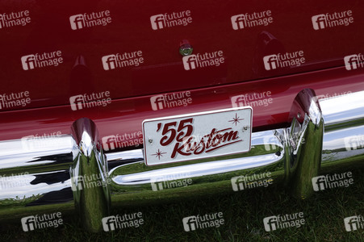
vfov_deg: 21.2
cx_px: 182
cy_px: 121
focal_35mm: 64
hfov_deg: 31.4
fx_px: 647
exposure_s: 1/200
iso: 100
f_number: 6.3
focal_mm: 23.32
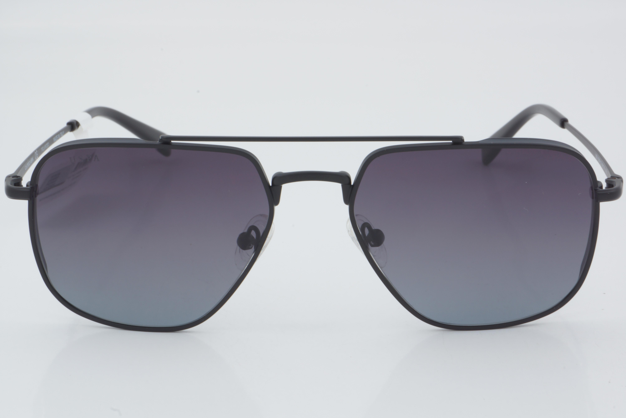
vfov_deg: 16.6
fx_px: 1434
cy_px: 209
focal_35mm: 82
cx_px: 313
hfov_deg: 24.6
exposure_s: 1/3
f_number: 32
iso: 100
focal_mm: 55
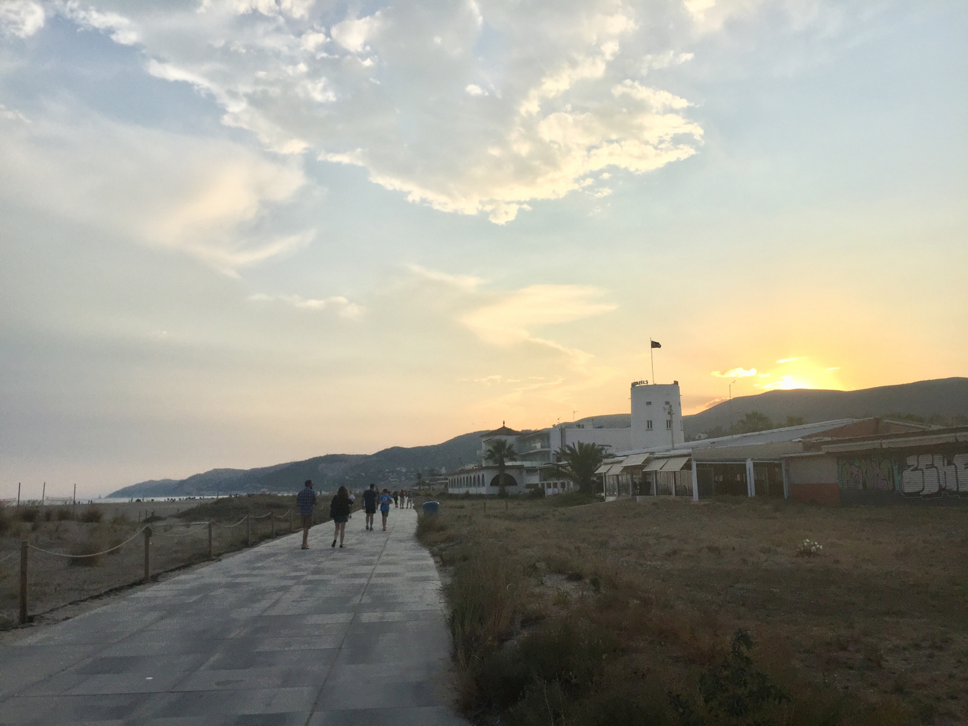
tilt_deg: +9.7
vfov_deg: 48.2
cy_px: 363
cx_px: 484
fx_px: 811
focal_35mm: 29
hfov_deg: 61.7
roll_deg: +0.1
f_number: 2.2
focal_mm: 4.15
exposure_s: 1/1980
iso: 32
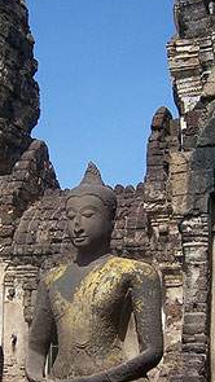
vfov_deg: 30.6
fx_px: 699
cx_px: 105
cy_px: 194
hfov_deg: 17.5
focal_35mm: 69
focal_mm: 6
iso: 80
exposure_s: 1/640
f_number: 4.5
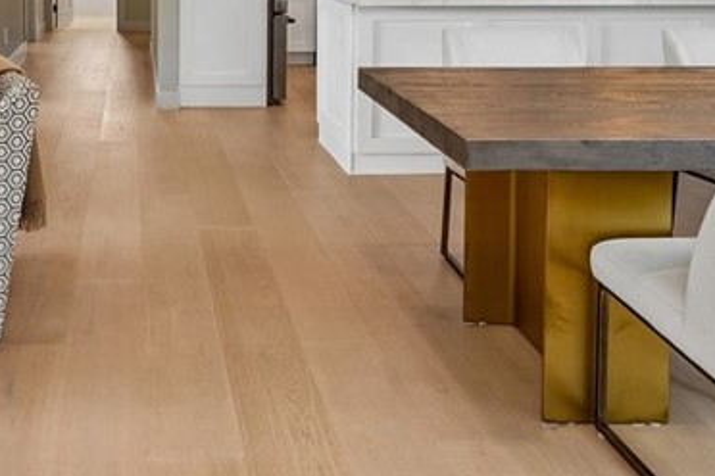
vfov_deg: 27.5
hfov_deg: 42.1
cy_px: -67
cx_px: 119
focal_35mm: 44
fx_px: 874
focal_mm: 16
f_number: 8
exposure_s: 1/30
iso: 400
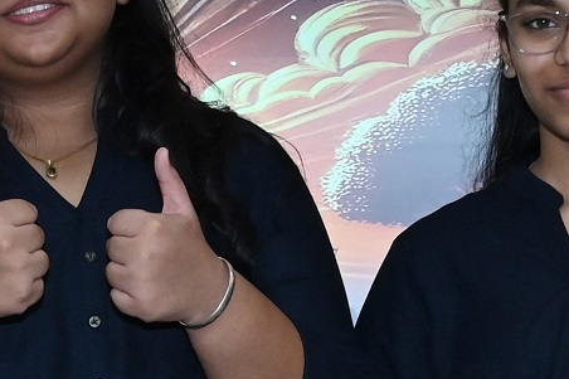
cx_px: 130
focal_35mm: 234
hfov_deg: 8.8
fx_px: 3697
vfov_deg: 5.8
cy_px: 611
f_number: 6.3
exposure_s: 1/200
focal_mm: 35
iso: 1000
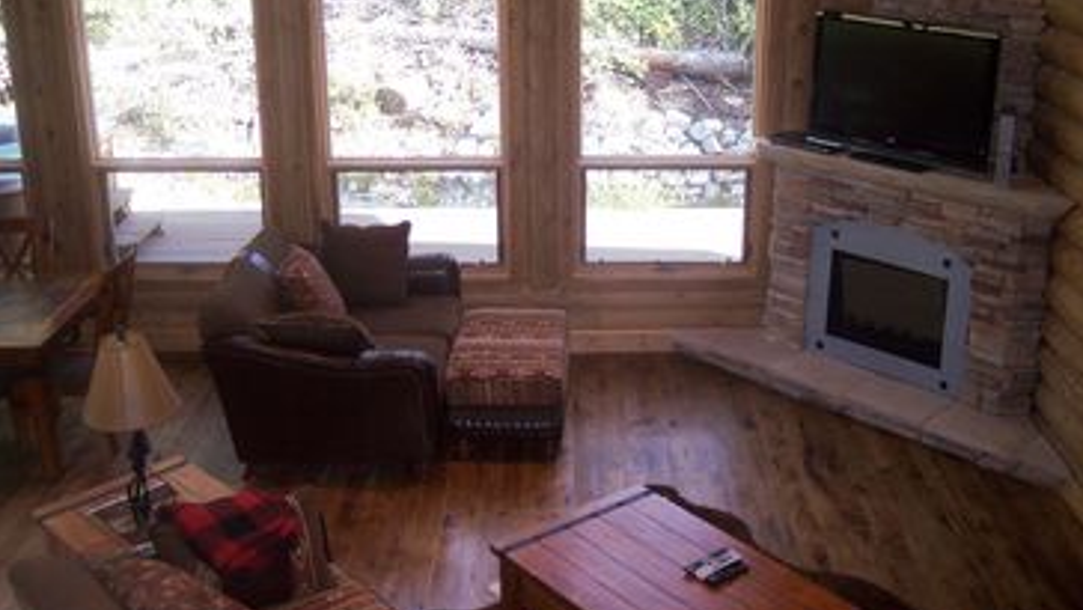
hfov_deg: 47.3
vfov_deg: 27.7
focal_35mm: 43
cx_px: 542
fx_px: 1235
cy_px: 256
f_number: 2.8
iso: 140
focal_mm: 8
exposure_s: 1/60
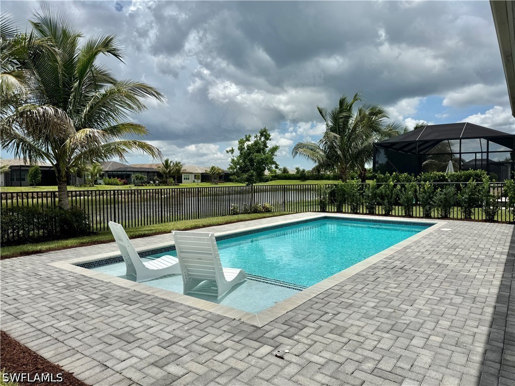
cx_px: 258
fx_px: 357
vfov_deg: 56.8
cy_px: 193
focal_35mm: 24
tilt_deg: -1.6
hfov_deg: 71.6
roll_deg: -0.4
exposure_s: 1/9009
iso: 80
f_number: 1.78
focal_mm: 6.76
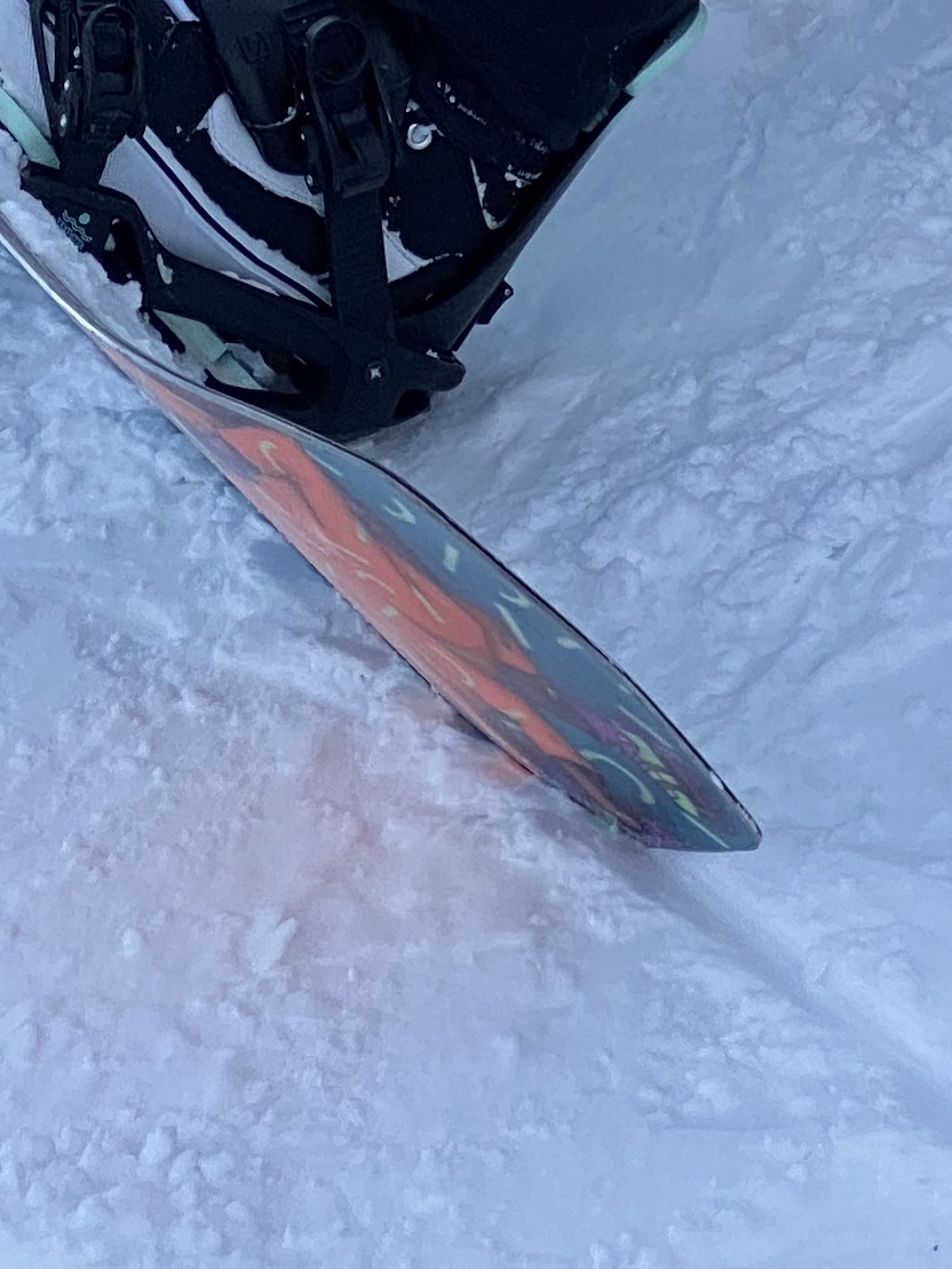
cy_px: -905
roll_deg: +1.6
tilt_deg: -11.6
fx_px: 6929
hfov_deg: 7.8
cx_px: 975
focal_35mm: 189
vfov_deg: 10.0
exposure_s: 1/705
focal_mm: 6
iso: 20
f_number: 2
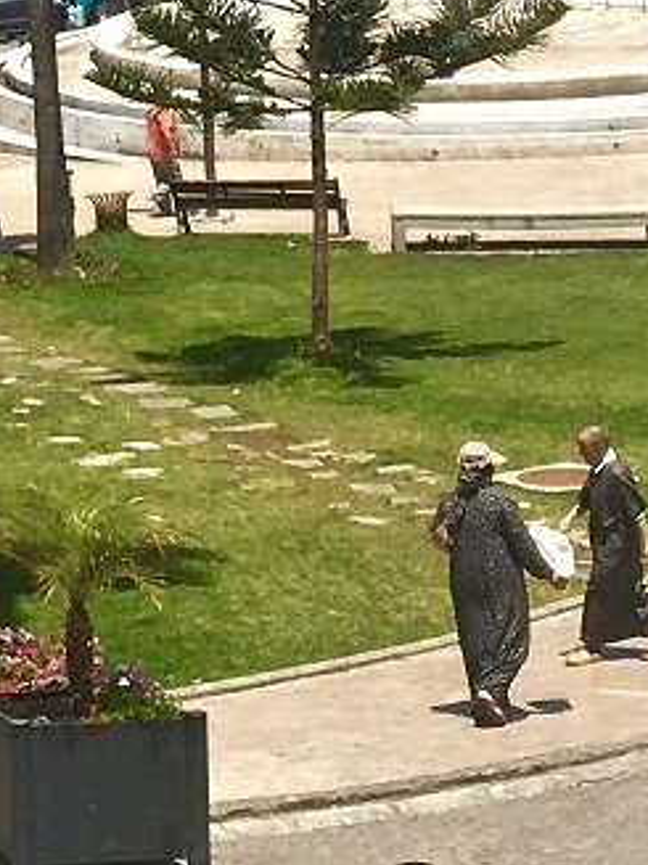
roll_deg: +3.0
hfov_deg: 8.1
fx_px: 4471
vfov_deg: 10.6
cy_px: -444
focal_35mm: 179
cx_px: -376
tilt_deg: -0.7
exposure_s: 1/1972
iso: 25
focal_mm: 4.15
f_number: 2.2
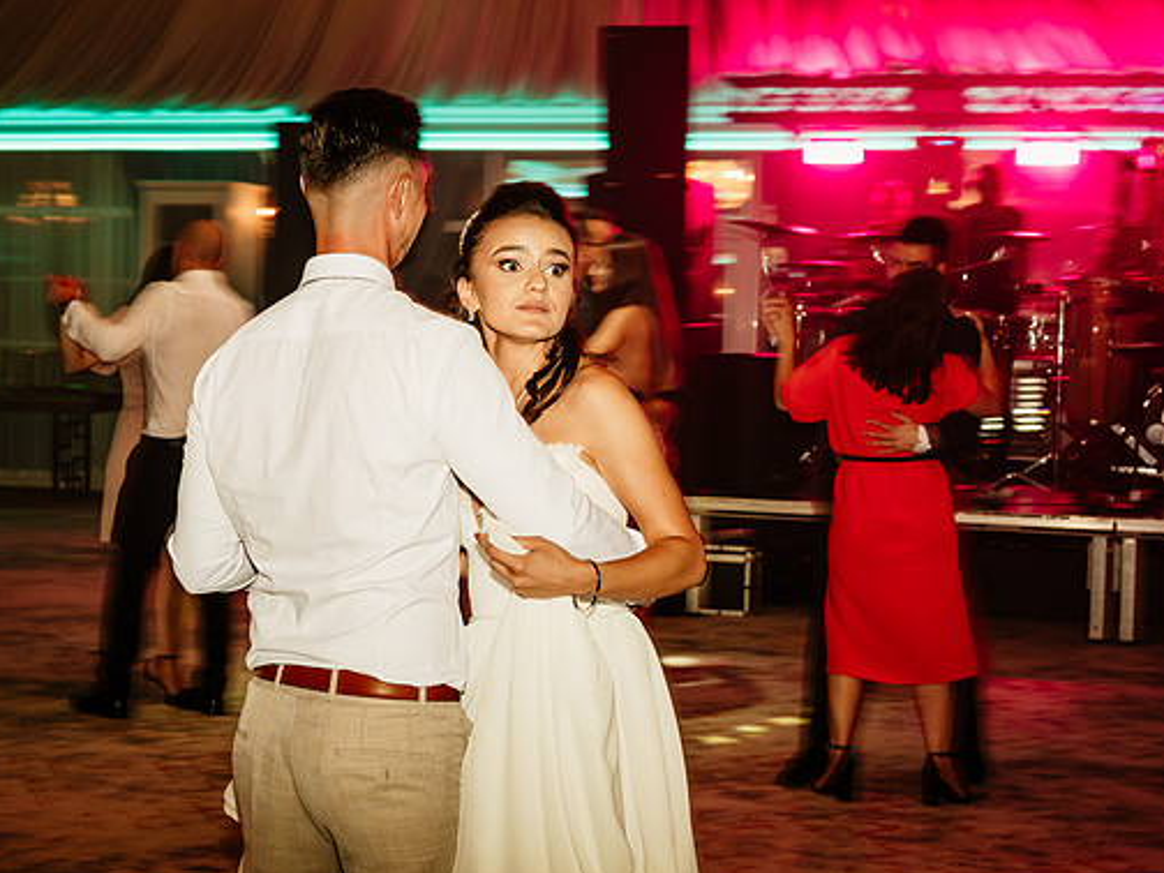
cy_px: 432
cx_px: 521
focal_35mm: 59
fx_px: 1984
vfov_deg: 24.8
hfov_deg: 32.7
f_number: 7.1
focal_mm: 46
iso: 800
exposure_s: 1/25
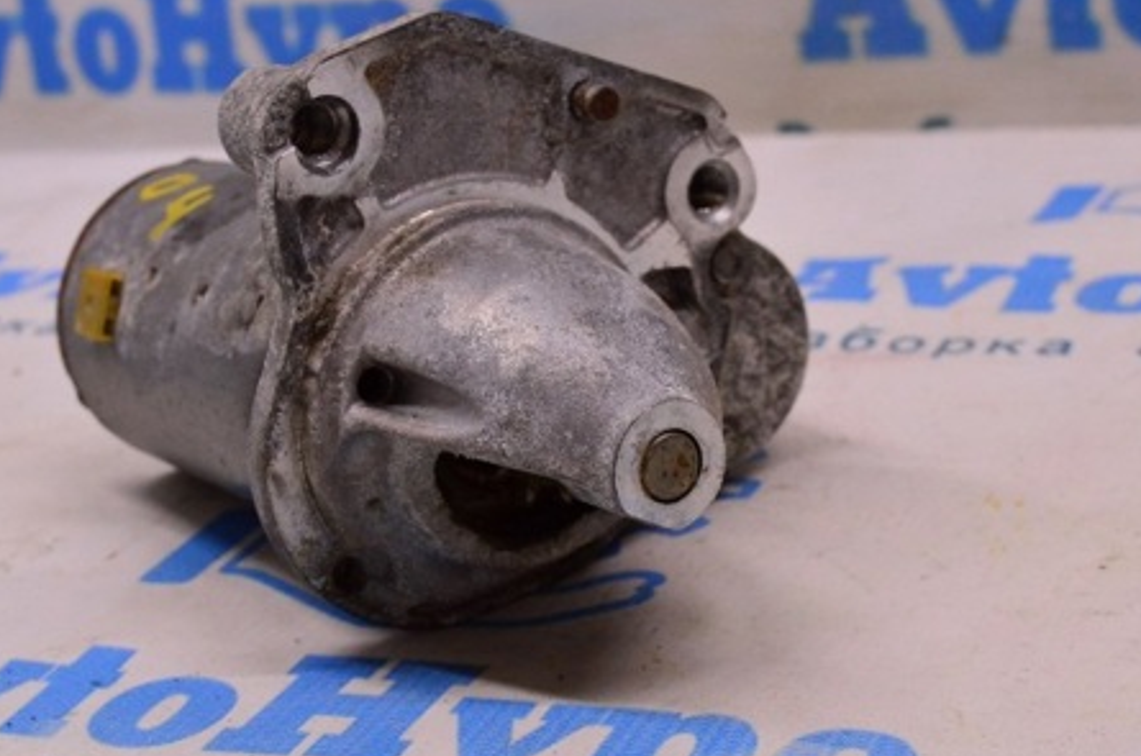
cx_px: 531
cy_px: 416
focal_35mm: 82
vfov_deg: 16.6
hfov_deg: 24.8
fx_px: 2594
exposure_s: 1/125
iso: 1600
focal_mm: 38
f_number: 8
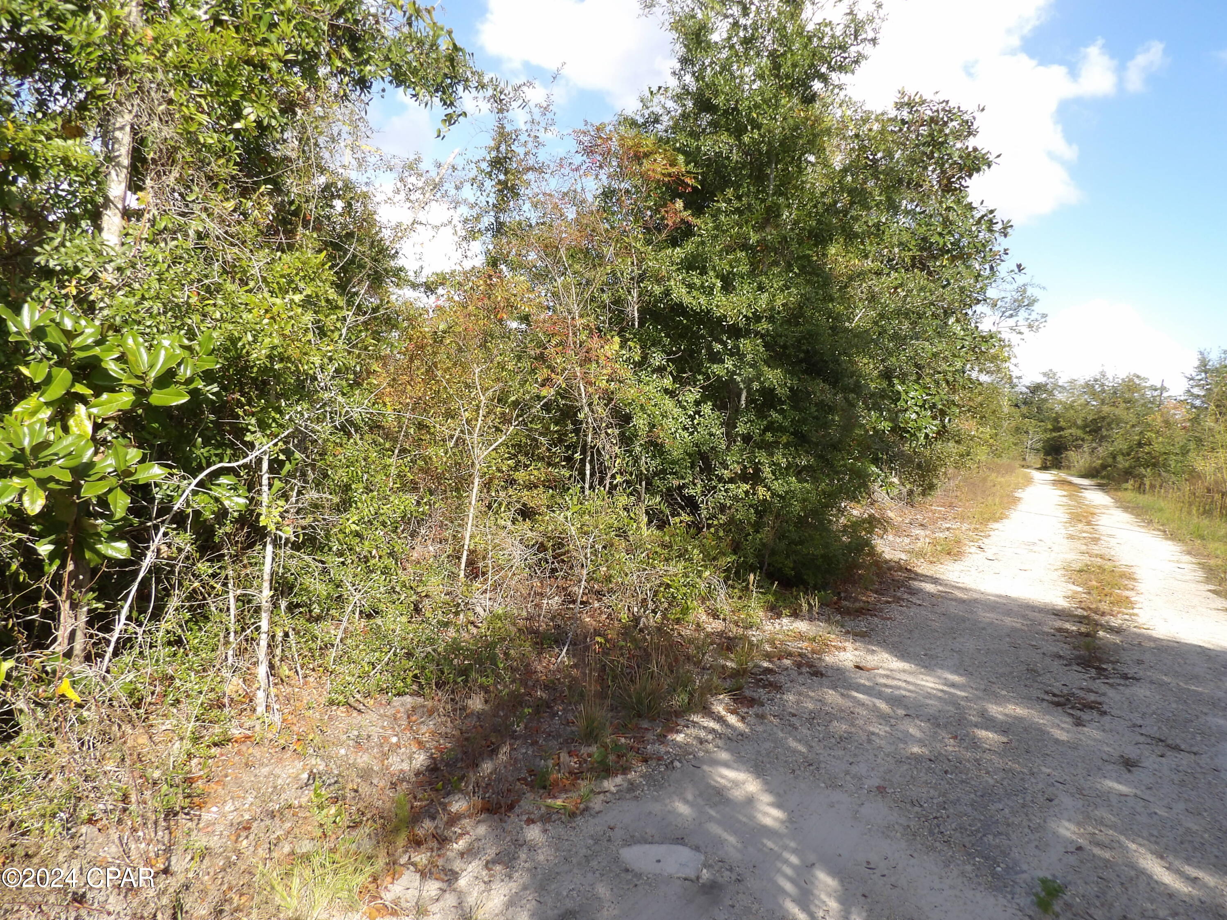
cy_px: 460
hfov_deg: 71.6
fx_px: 851
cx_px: 614
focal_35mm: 24
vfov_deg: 56.8
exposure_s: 1/224
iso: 100
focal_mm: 4.3
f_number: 5.6
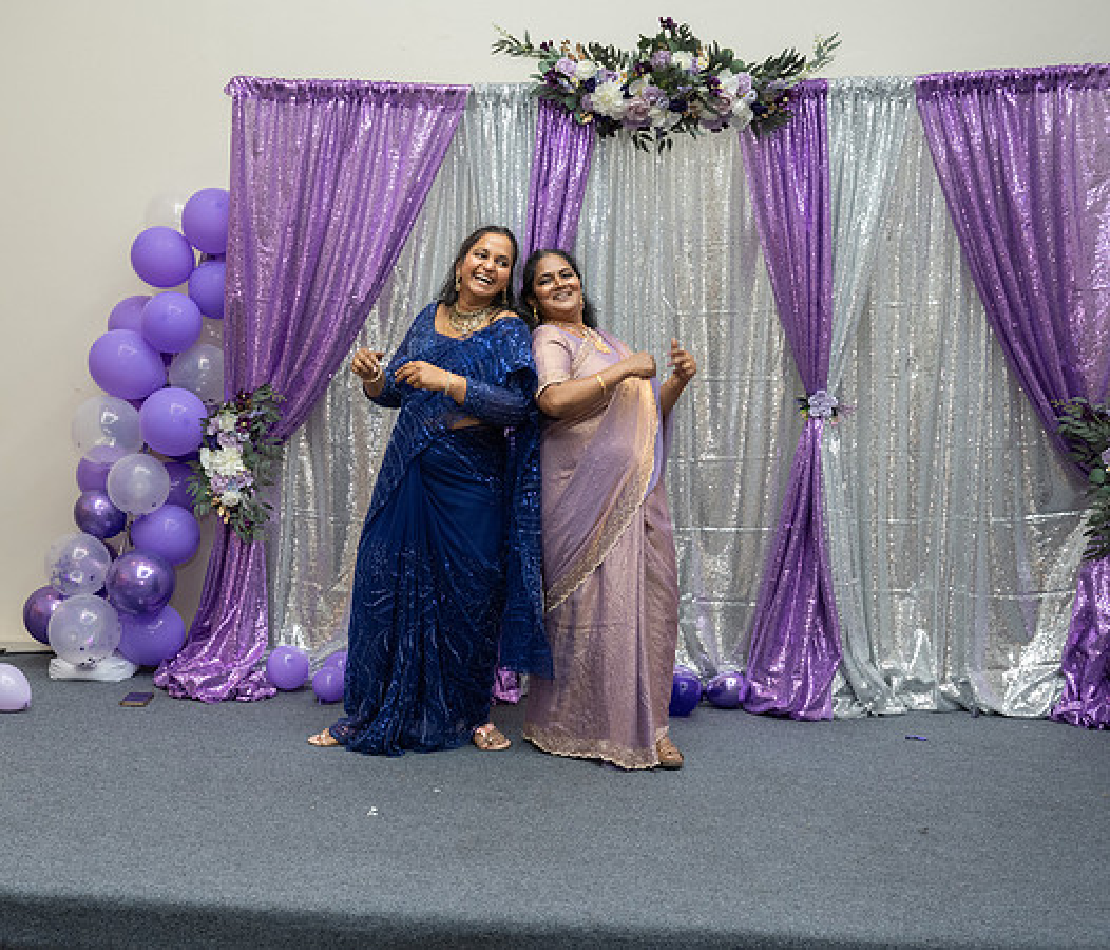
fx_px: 1421
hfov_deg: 42.3
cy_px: 475
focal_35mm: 42
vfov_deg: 37.0
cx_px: 398
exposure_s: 1/160
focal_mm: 35
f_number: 4.5
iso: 1000
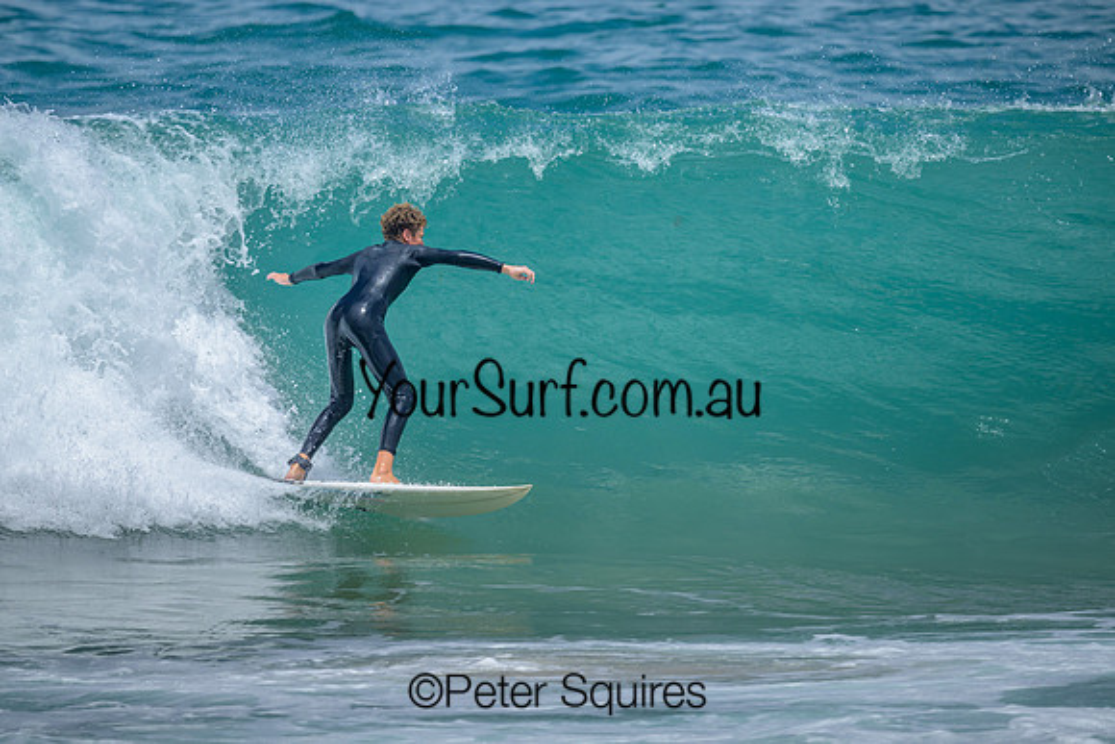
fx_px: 28931
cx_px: 571
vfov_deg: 1.5
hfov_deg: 2.2
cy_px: 354
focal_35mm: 934
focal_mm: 800
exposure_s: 1/2000
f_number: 6.3
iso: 280
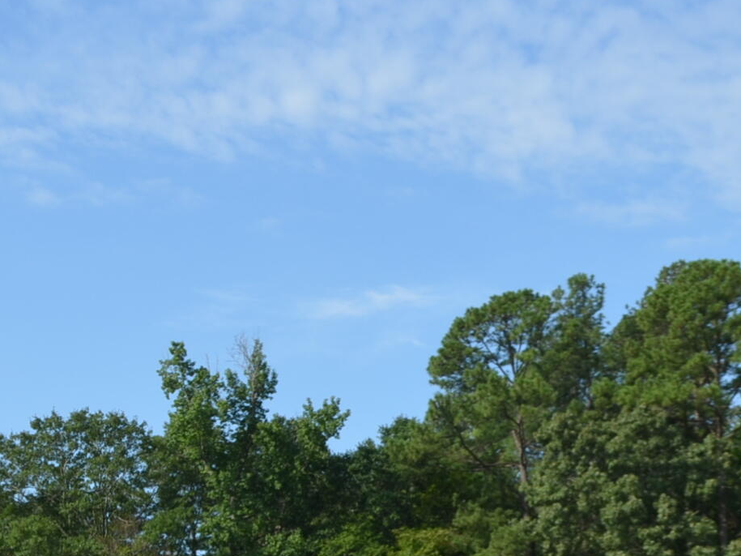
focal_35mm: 93
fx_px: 1991
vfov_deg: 15.4
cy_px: 631
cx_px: 103
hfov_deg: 20.7
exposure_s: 1/250
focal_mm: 24
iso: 160
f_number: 8
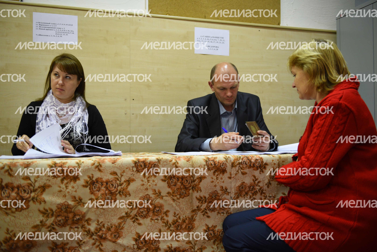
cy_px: 126
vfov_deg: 41.1
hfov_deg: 58.7
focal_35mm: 32
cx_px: 188
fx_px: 335
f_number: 2.8
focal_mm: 32
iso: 1000
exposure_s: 1/100
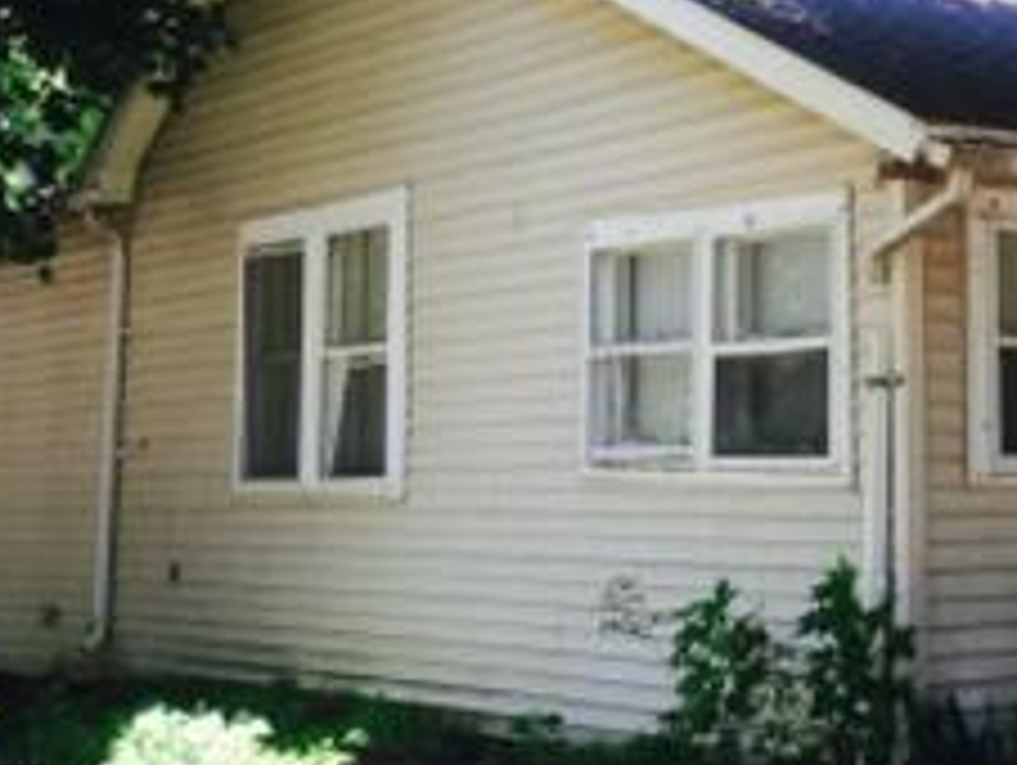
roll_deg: -0.1
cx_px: 943
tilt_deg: +8.8
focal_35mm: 82
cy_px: 184
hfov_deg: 23.1
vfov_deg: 17.9
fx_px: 2412
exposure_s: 1/204
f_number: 2.2
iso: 32
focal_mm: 4.15
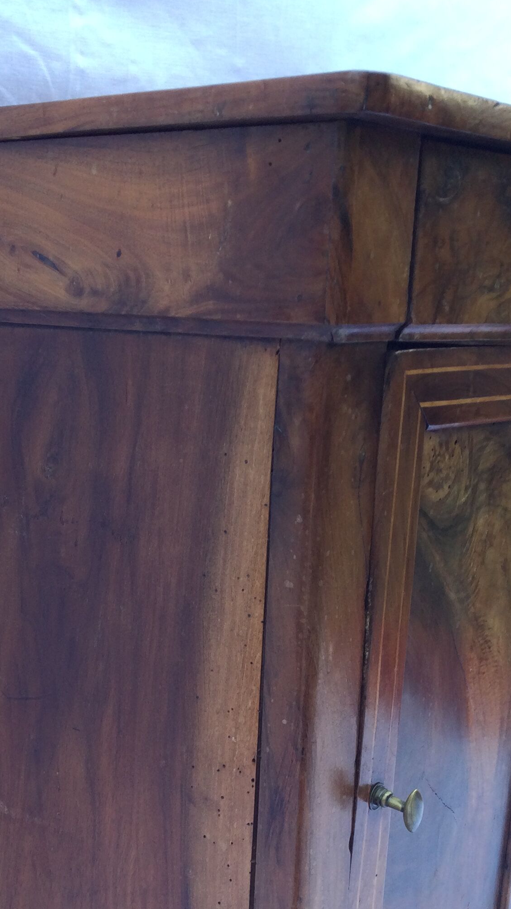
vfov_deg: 36.7
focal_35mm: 55
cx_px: 163
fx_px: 1325
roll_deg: -1.1
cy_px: 713
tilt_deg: -15.5
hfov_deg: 21.7
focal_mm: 3.3
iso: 32
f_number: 2.4
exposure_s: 1/100
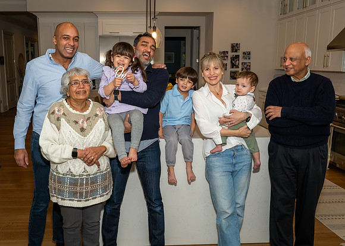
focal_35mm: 35
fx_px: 341
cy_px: 117
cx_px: 146
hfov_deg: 53.4
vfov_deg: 39.7
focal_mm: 26
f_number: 9
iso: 640
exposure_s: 1/250
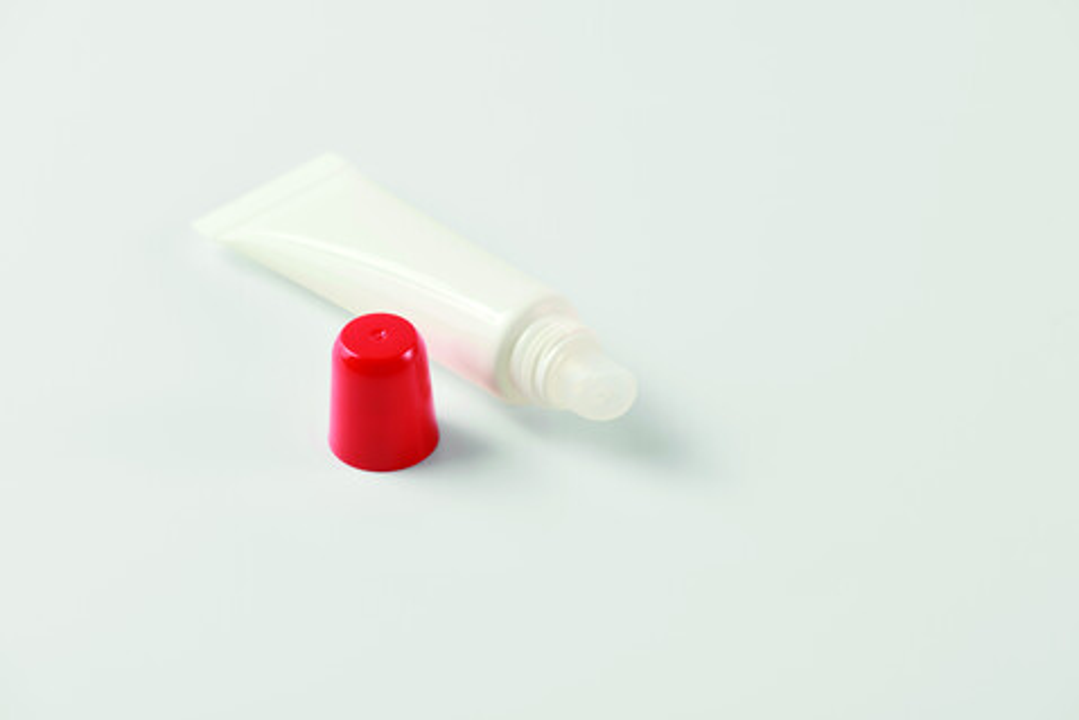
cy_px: 360
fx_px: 3148
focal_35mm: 105
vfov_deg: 13.0
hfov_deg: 19.5
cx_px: 540
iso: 100
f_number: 11
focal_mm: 105
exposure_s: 1/125
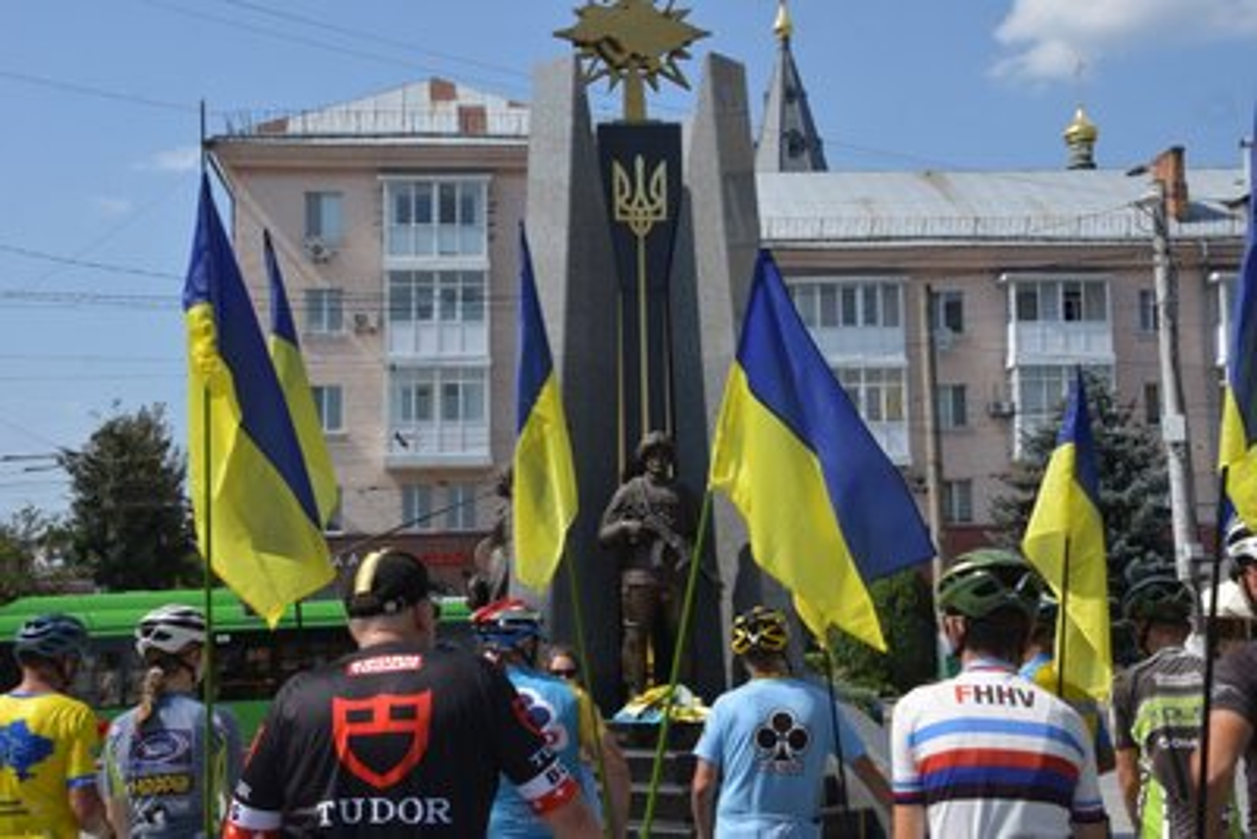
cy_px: 420
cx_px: 628
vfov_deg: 25.8
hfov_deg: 37.8
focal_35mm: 52
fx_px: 1834
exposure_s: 1/250
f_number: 9
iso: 100
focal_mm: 35
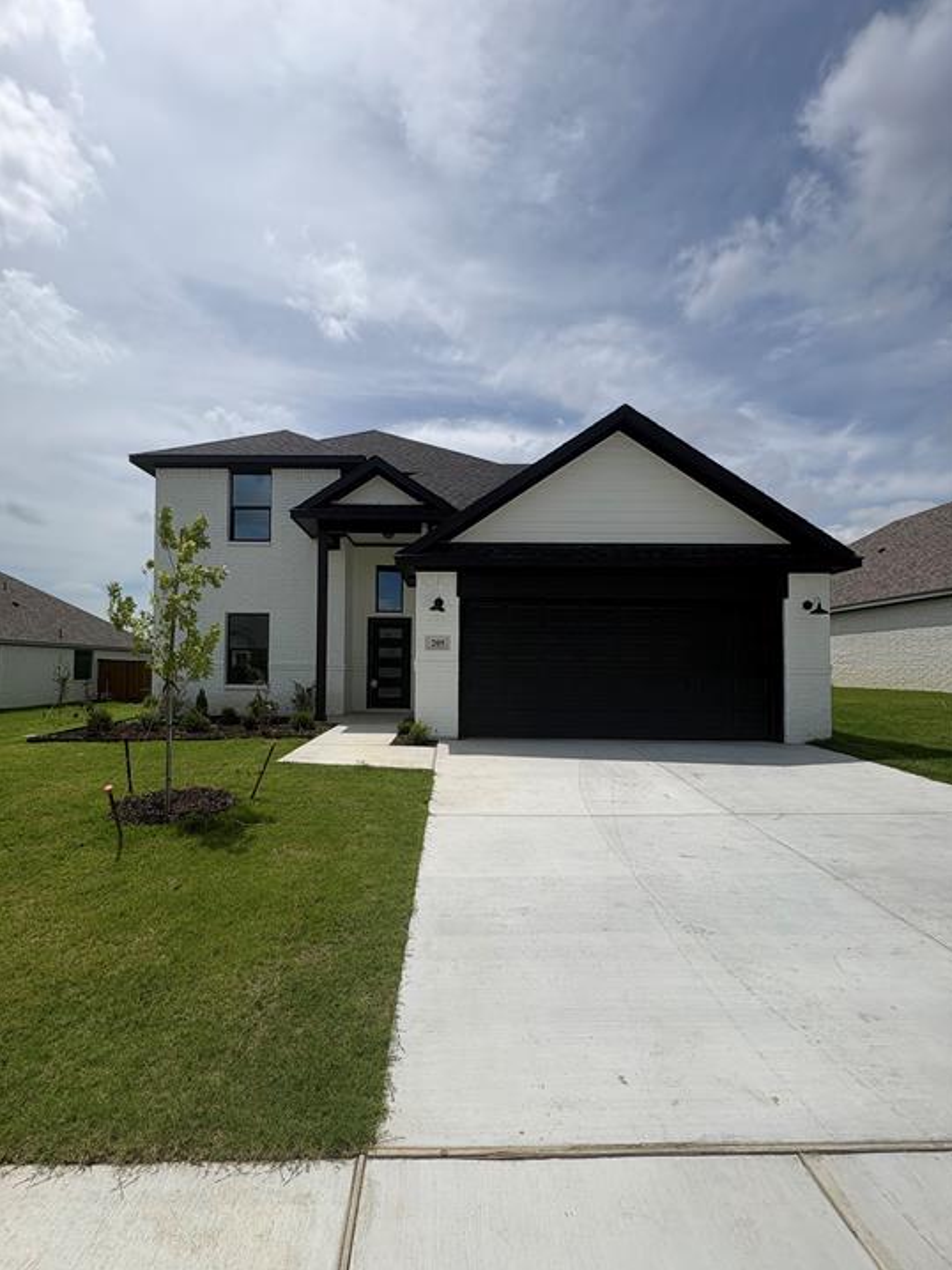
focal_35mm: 15
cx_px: 451
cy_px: 650
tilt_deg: +3.0
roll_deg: -0.7
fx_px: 550
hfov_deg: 81.7
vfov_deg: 98.1
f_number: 2.2
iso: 50
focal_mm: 2.22
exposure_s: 1/3717
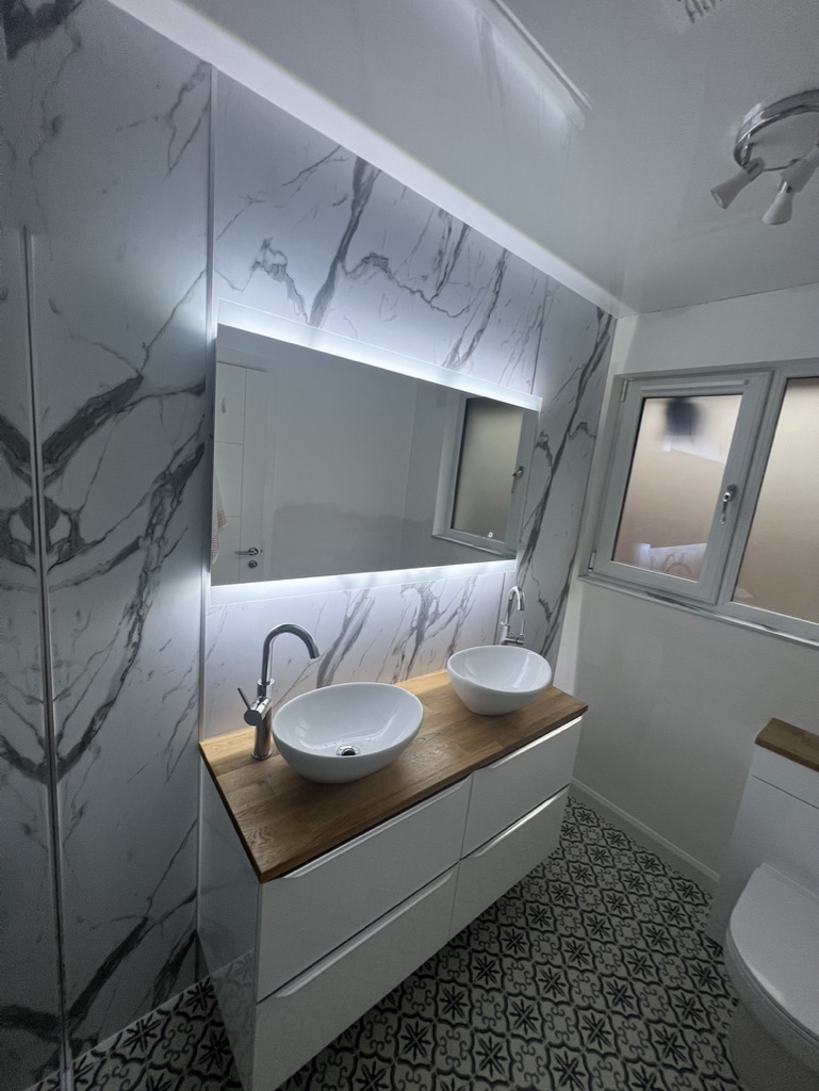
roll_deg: -7.0
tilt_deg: -10.2
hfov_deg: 90.0
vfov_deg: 106.2
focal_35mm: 13
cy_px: 546
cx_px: 410
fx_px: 410
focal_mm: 1.57
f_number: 1.8
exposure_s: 1/100
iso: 160
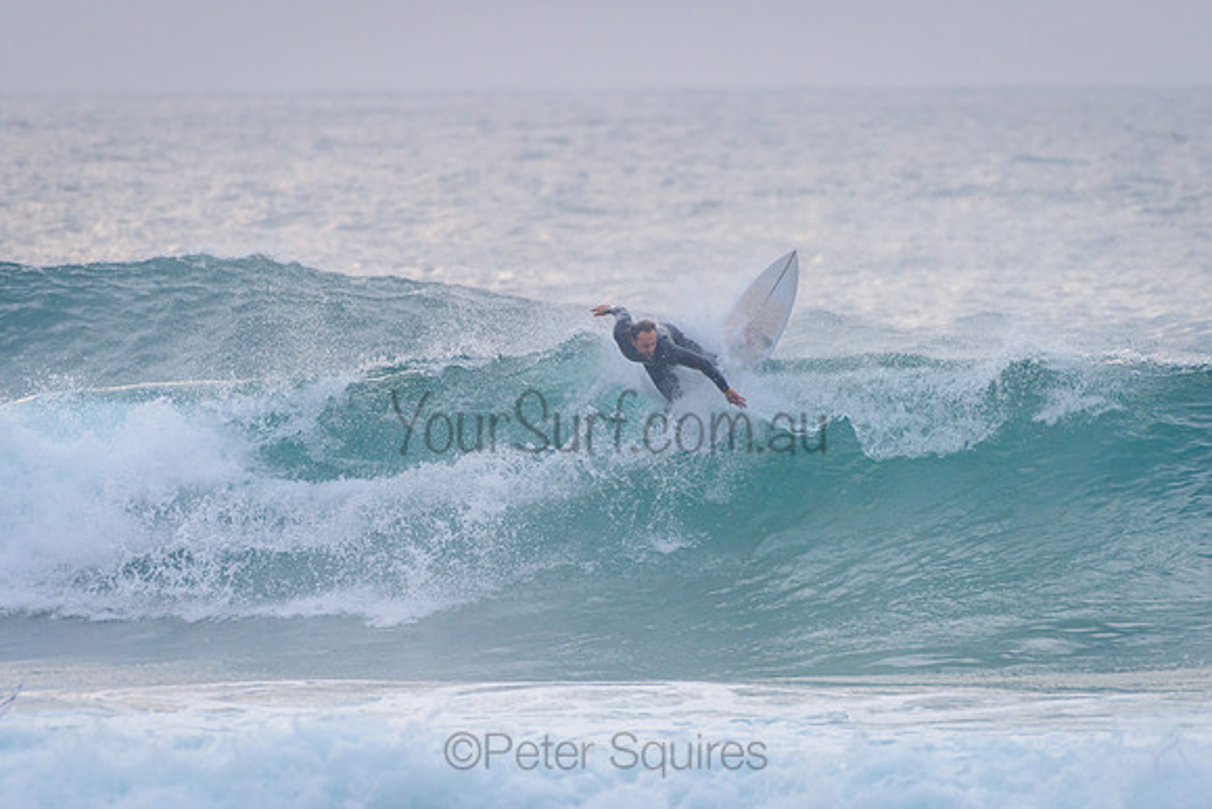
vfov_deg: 2.2
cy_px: 397
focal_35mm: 613
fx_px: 20646
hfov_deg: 3.4
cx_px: 588
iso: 500
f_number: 5.6
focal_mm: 500
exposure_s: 1/1250
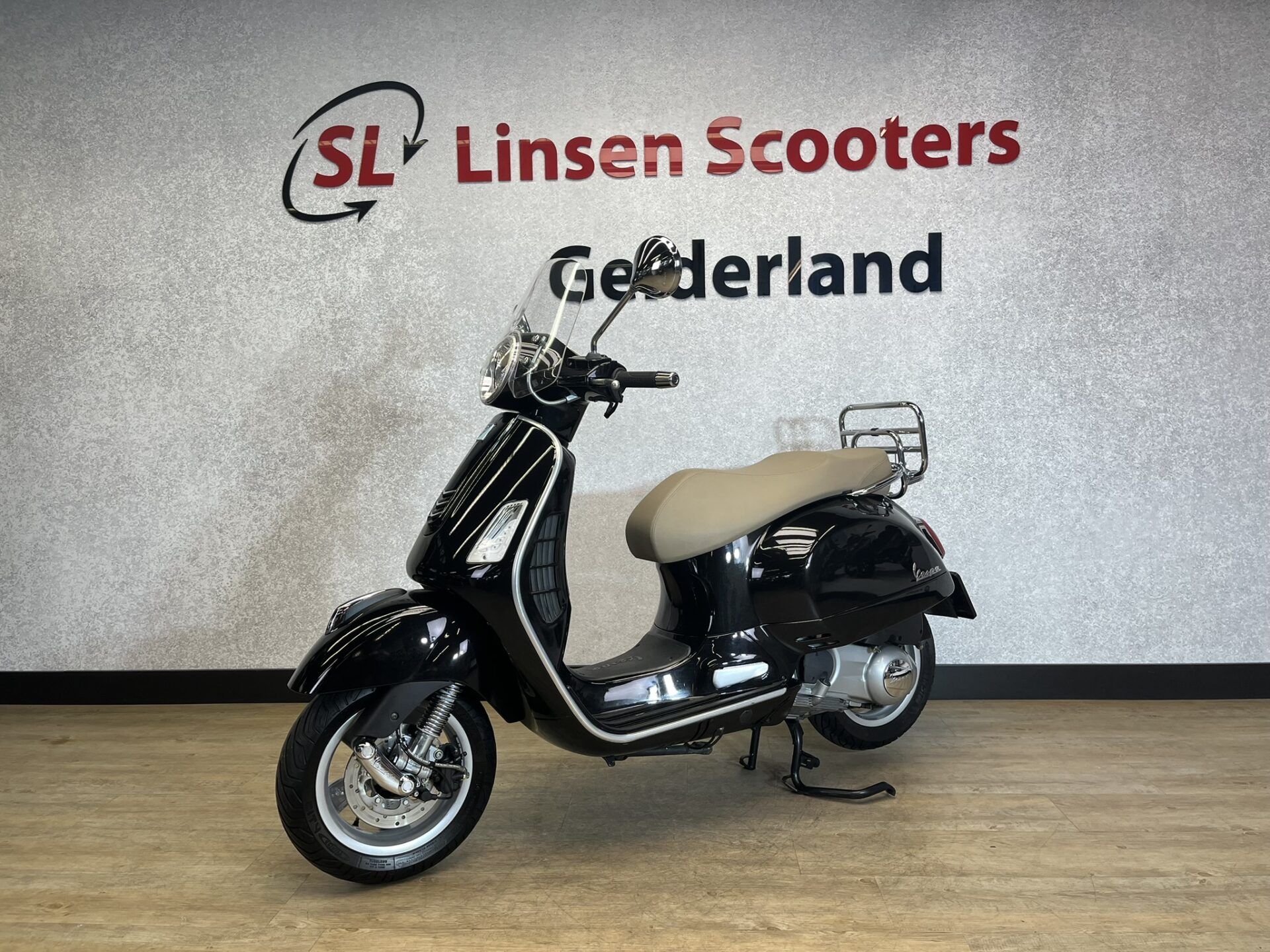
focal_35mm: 26
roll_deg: +1.1
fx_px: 954
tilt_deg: -3.8
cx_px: 635
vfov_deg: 53.1
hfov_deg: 67.3
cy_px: 476
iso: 64
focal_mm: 5.1
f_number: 1.6
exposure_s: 1/100
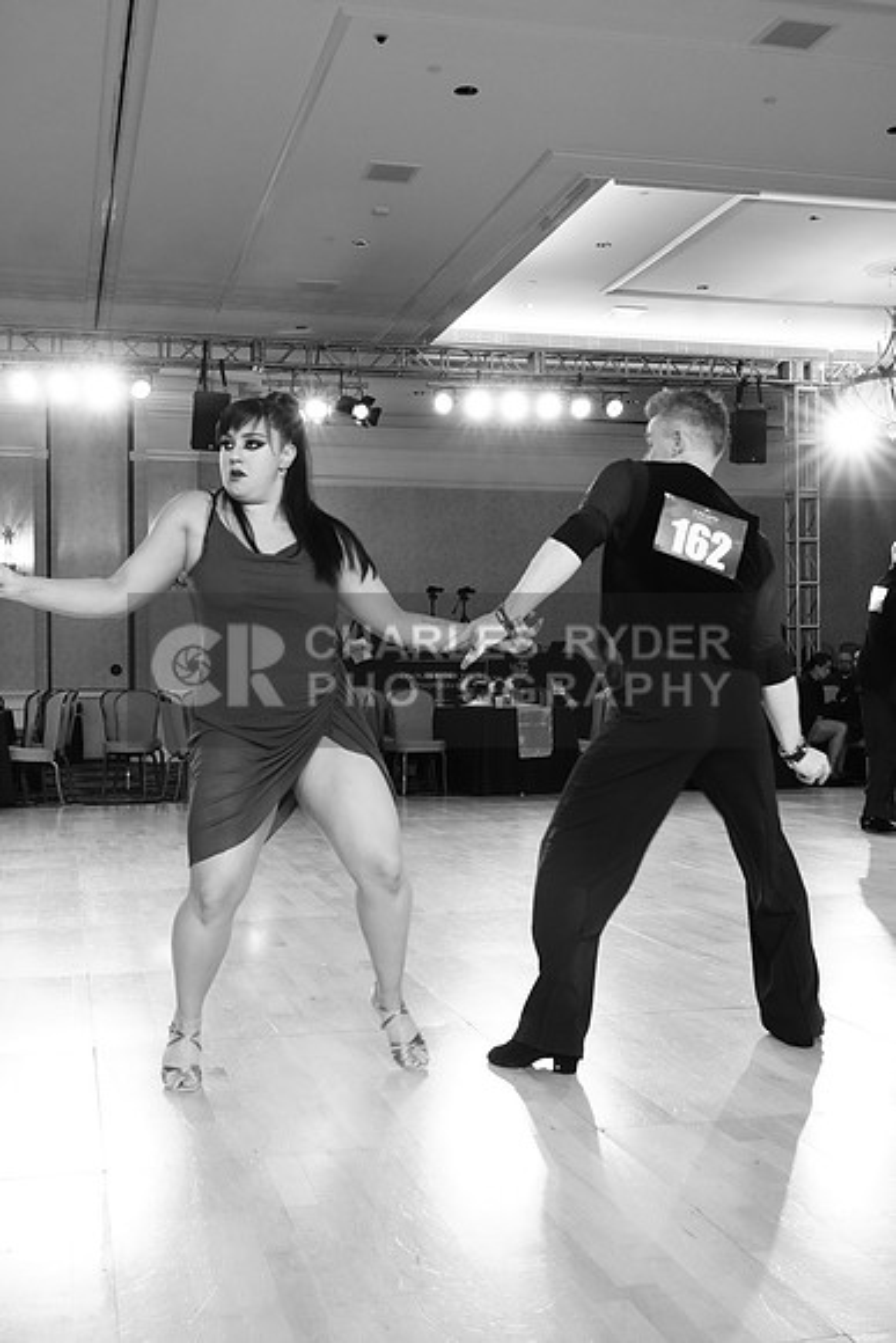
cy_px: 672
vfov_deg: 51.9
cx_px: 448
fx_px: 1380
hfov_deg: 36.0
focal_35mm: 37
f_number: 13
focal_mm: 37
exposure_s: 1/60
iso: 5000
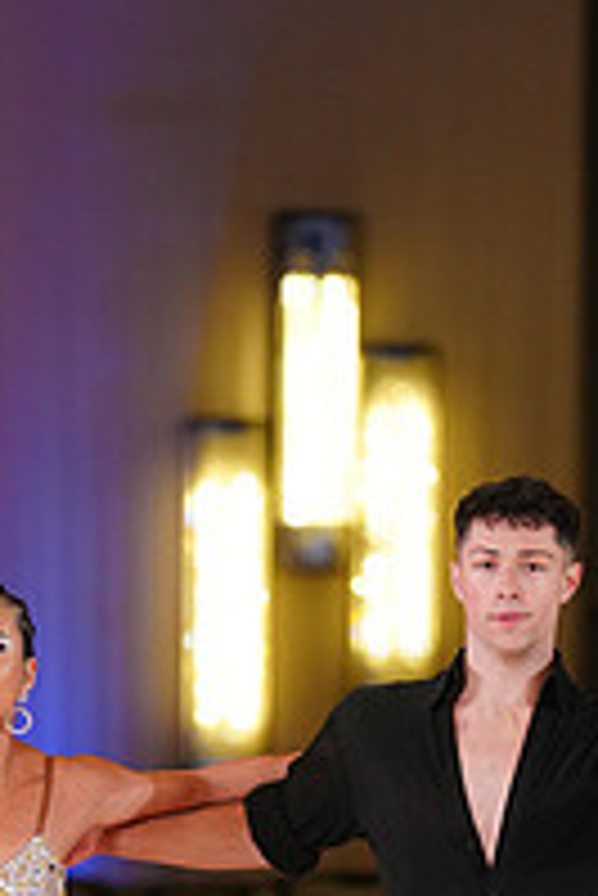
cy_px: 1117
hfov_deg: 2.4
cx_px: 227
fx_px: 14475
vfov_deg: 3.5
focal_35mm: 582
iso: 1600
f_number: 2.8
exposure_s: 1/400
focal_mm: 200
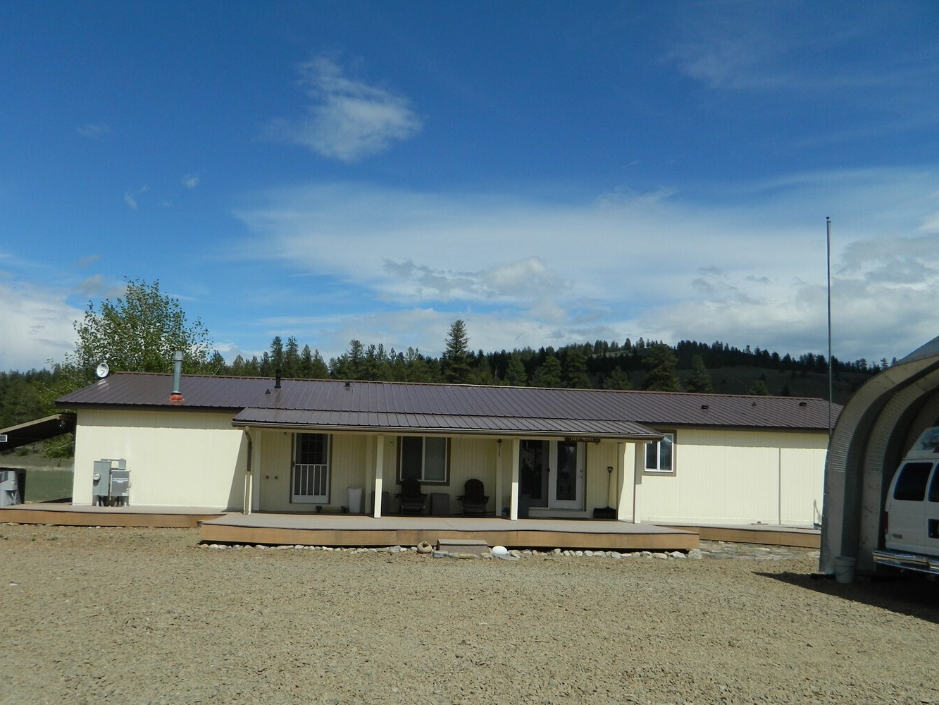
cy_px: 419
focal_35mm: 30
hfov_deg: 59.9
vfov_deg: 46.6
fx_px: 814
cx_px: 437
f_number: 8.7
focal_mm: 4.5
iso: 80
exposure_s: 1/400
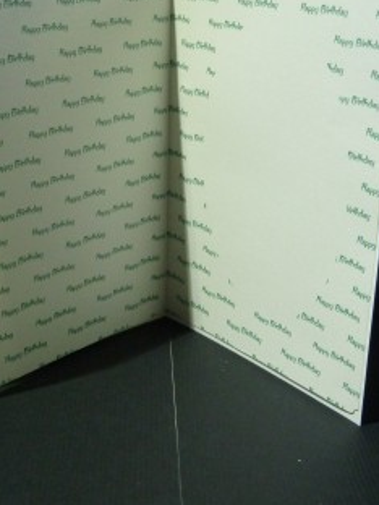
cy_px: 225
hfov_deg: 25.6
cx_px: 160
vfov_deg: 33.7
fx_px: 832
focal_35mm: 57
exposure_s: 1/20
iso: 400
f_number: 3.6
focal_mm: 6.1
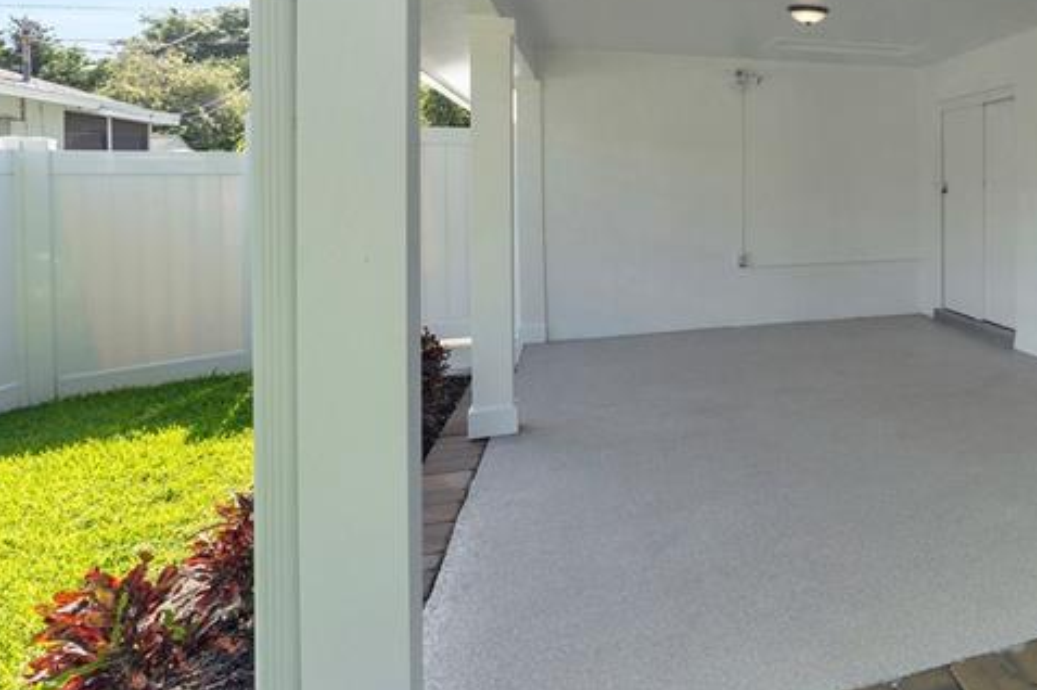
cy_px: 187
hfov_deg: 50.3
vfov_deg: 42.4
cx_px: 1035
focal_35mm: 30
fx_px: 864
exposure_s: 1/160
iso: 200
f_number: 7.1
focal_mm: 14
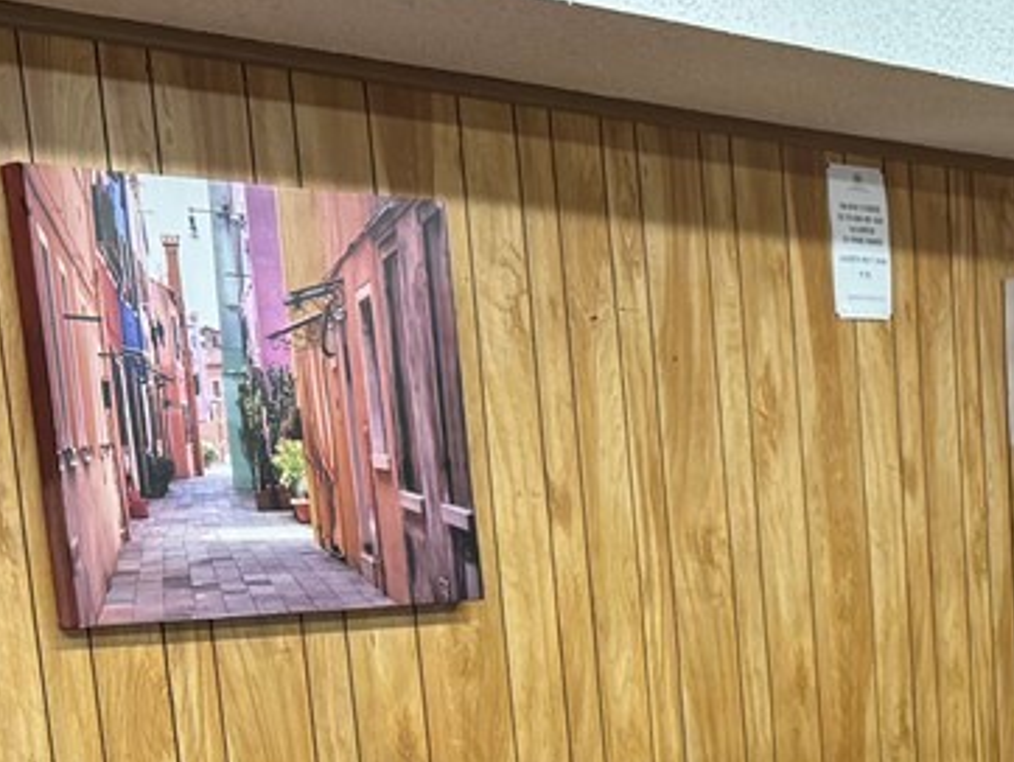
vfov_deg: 12.9
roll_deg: +3.2
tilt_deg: -13.3
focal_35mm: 106
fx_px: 3107
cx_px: 1014
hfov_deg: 18.1
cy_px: 1291
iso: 160
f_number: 1.78
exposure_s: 1/120
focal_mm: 6.76
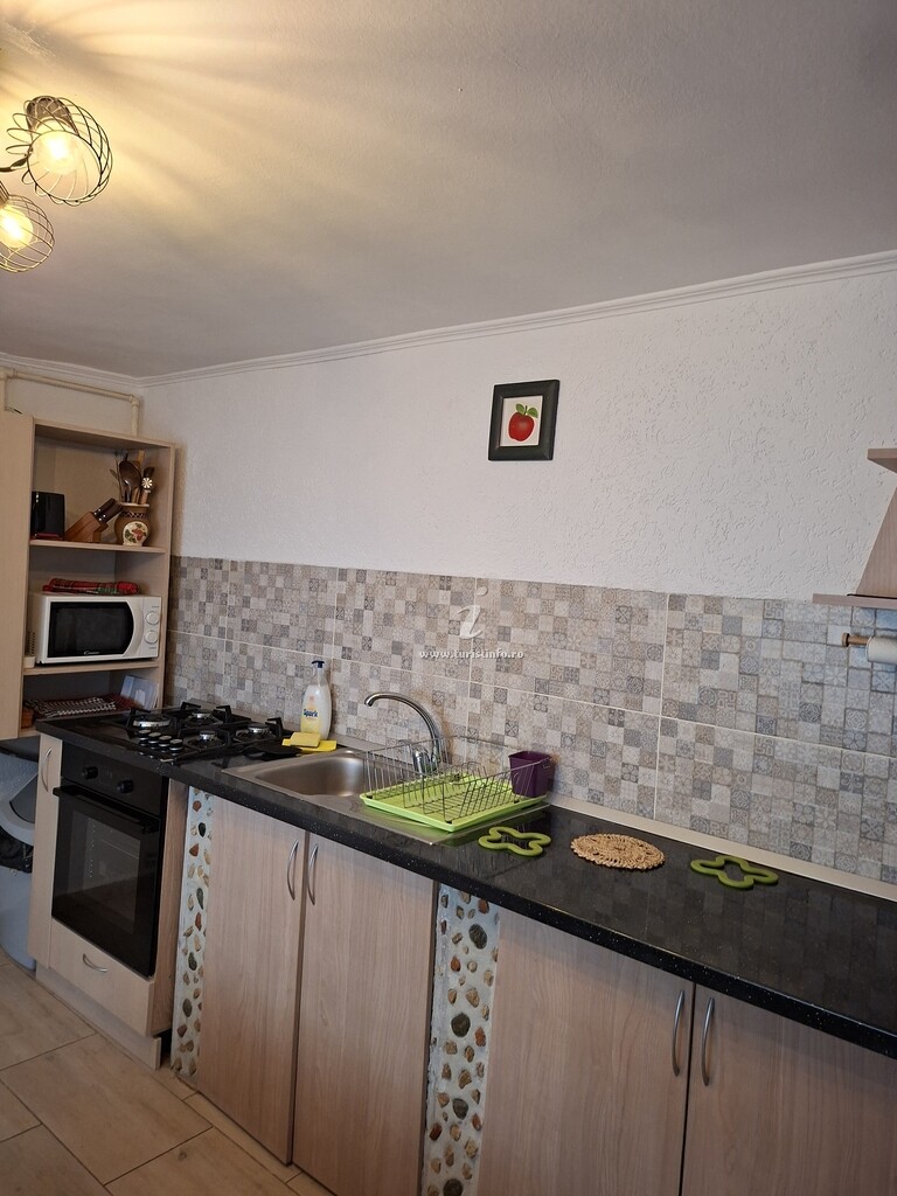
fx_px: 795
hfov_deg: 58.9
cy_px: 598
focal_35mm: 23
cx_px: 448
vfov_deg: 73.9
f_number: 1.8
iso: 250
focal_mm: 5.54
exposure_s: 1/100
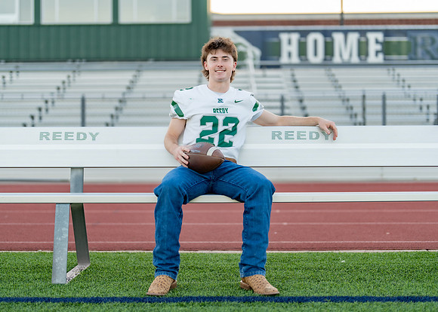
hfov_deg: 33.3
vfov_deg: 24.1
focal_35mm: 59
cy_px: 139
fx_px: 732
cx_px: 220
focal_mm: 50
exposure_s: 1/640
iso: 200
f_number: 1.2
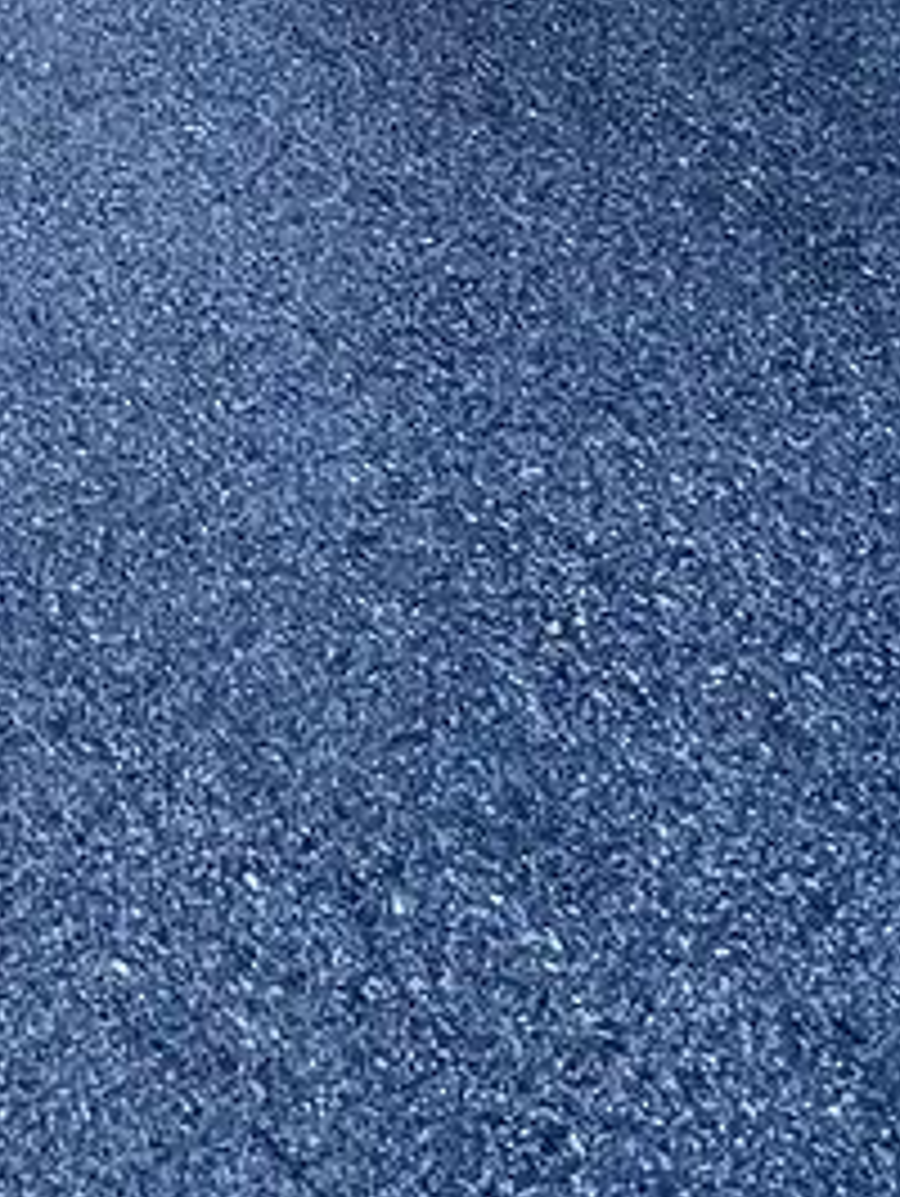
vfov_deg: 20.4
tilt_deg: +1.4
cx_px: -734
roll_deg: +0.1
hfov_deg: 16.4
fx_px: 2596
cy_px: -814
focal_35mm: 75
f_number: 1.8
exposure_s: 1/302
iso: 32
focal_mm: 1.57
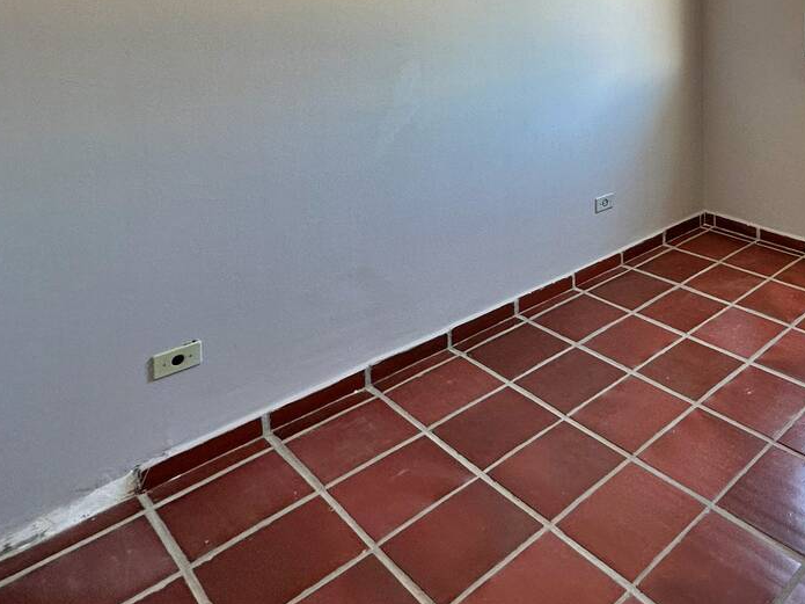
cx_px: 746
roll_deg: -0.2
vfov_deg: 42.8
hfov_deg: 52.9
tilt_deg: -4.9
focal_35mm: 29
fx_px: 674
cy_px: 27
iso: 125
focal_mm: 2.22
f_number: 2.2
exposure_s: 1/120
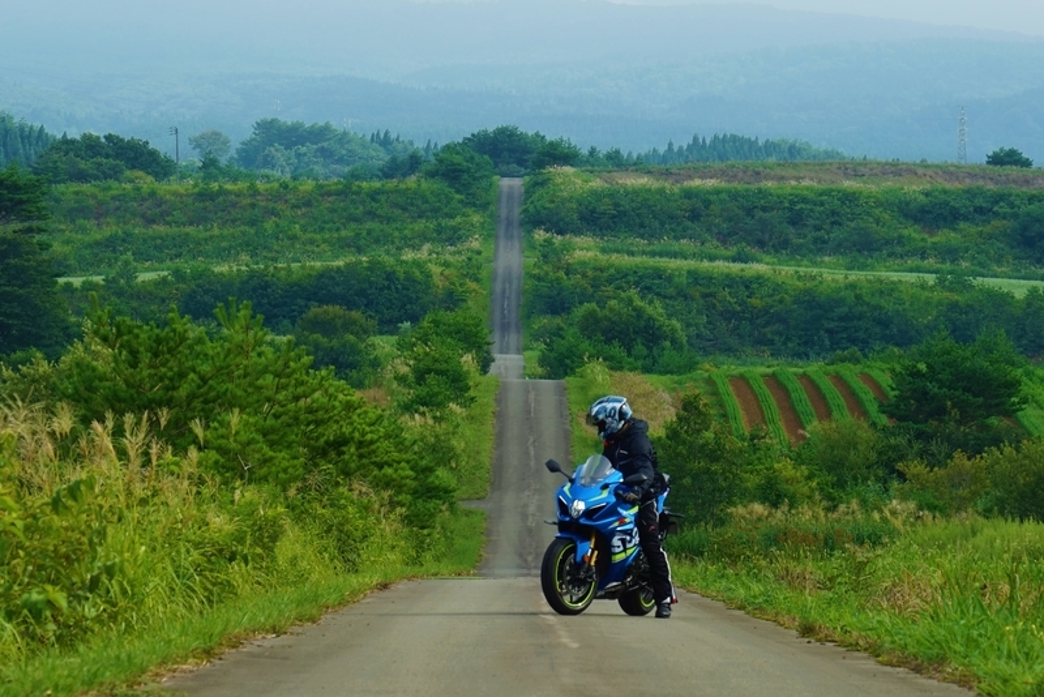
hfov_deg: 19.4
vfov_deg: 13.1
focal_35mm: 105
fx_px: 3046
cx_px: 522
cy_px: 348
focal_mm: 105
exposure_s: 1/200
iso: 100
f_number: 7.1
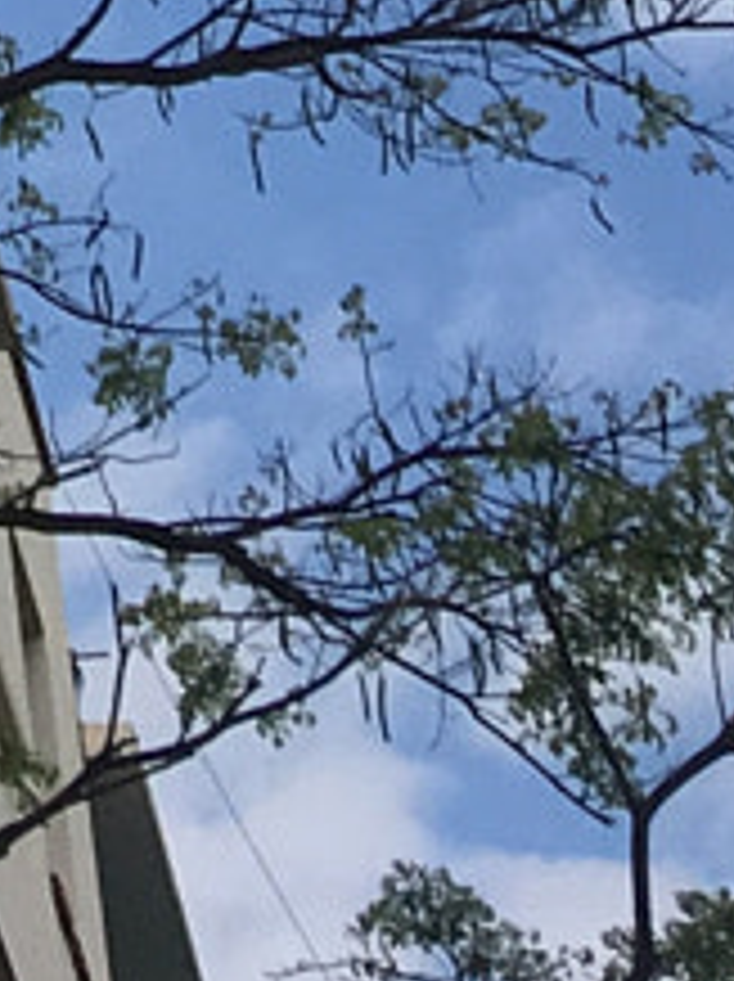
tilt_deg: +46.6
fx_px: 6034
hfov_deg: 6.5
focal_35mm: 213
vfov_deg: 7.5
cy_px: -2524
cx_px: -1297
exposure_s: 1/1876
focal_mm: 4.15
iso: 25
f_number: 2.2
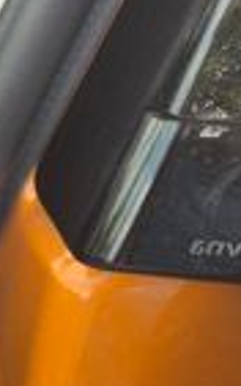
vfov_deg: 11.6
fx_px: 1862
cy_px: -101
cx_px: -896
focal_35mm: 177
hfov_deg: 5.7
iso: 25
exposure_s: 1/207
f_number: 1.8
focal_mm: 5.4
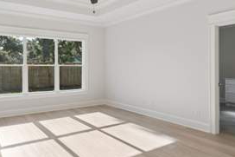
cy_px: 69
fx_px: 196
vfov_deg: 43.5
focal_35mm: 30
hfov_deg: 61.9
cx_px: 108
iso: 250
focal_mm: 17
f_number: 8
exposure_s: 1/200
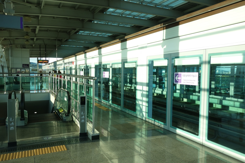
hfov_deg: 65.5
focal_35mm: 28
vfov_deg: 46.4
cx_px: 122
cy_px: 82
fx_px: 191
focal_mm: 10.4
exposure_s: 1/250
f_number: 4.5
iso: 320
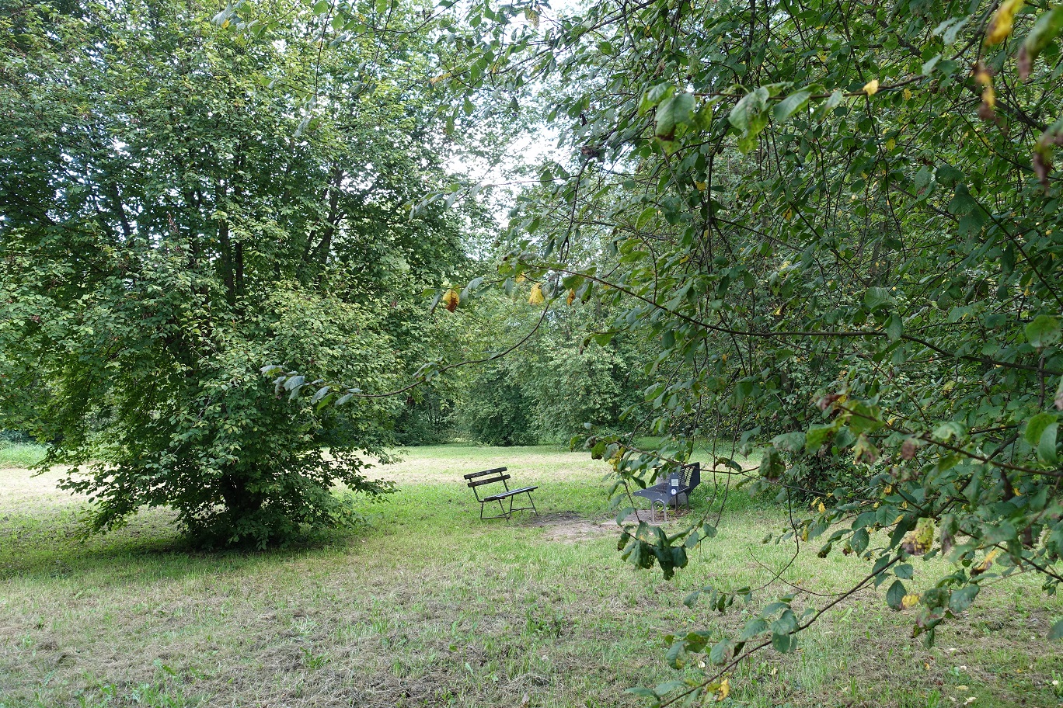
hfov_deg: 55.8
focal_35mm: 34
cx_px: 532
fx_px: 1004
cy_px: 354
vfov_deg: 38.9
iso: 125
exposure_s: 1/80
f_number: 3.5
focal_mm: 12.48
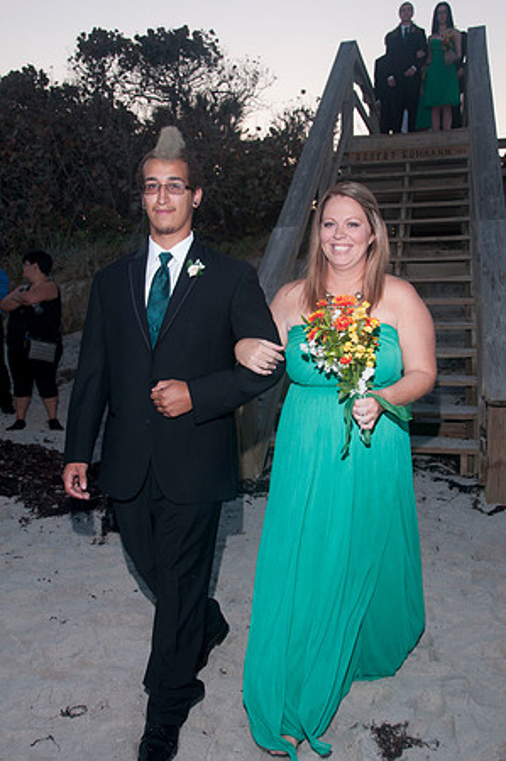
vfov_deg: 57.3
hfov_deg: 39.9
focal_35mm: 33
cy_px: 380
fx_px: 697
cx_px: 253
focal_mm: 22
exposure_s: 1/250
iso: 400
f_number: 6.3
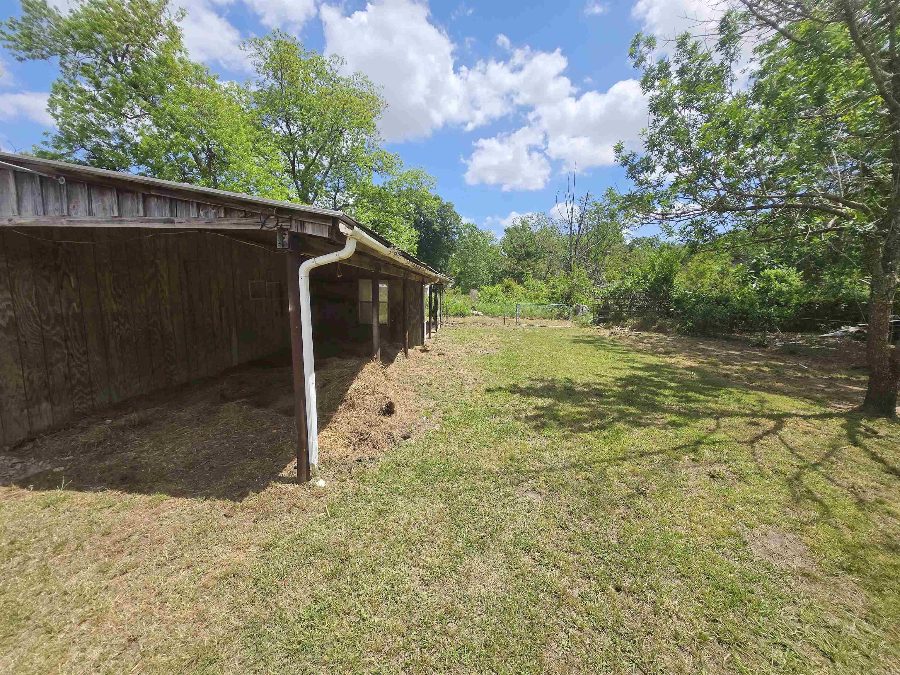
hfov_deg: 106.2
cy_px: 338
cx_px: 450
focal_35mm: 13
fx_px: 338
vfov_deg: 89.9
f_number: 2.2
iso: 25
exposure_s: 1/1145
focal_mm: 1.7
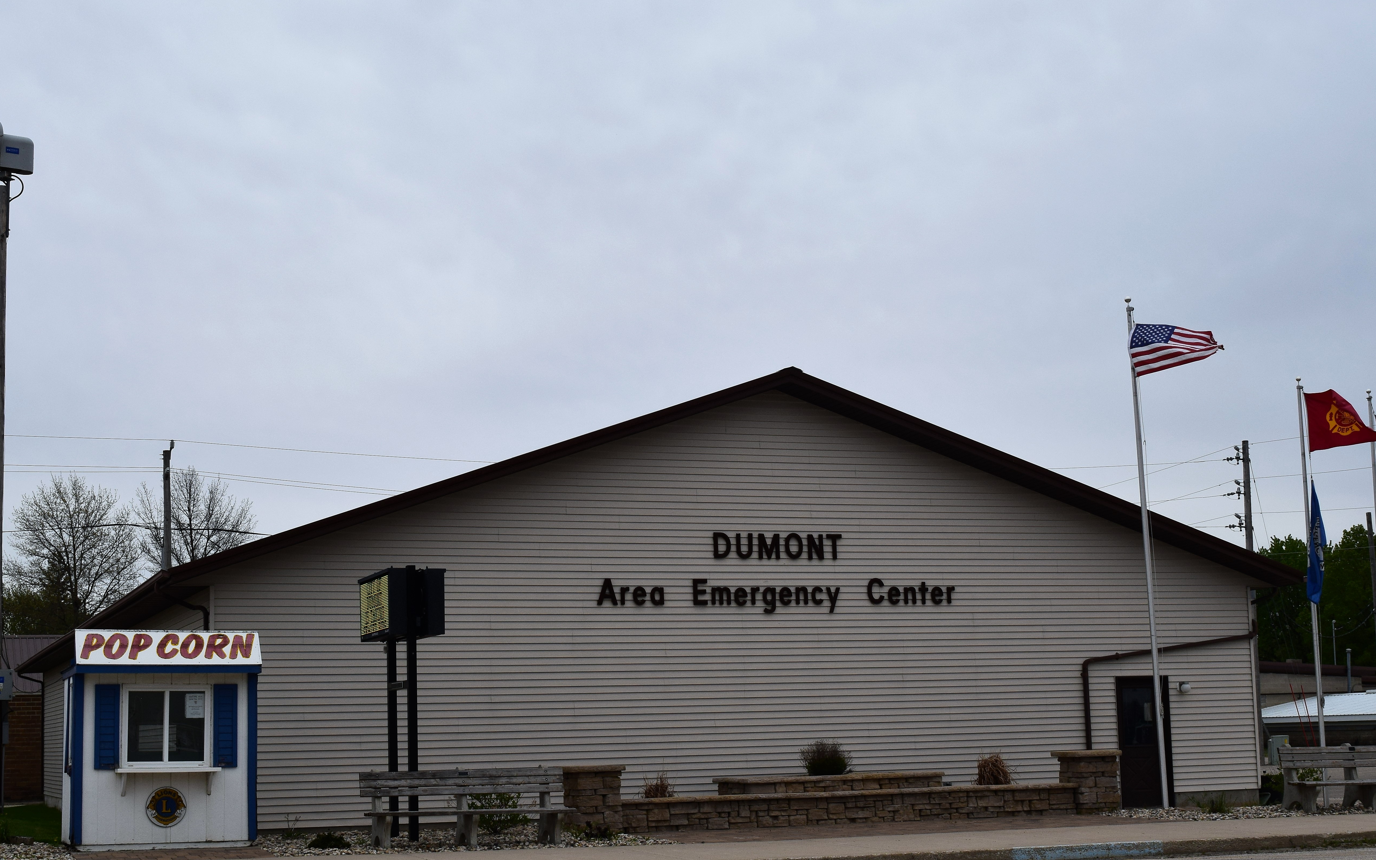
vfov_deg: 23.3
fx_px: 2085
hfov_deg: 36.5
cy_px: 498
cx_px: 689
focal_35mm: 56
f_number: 11
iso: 400
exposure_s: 1/500
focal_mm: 31
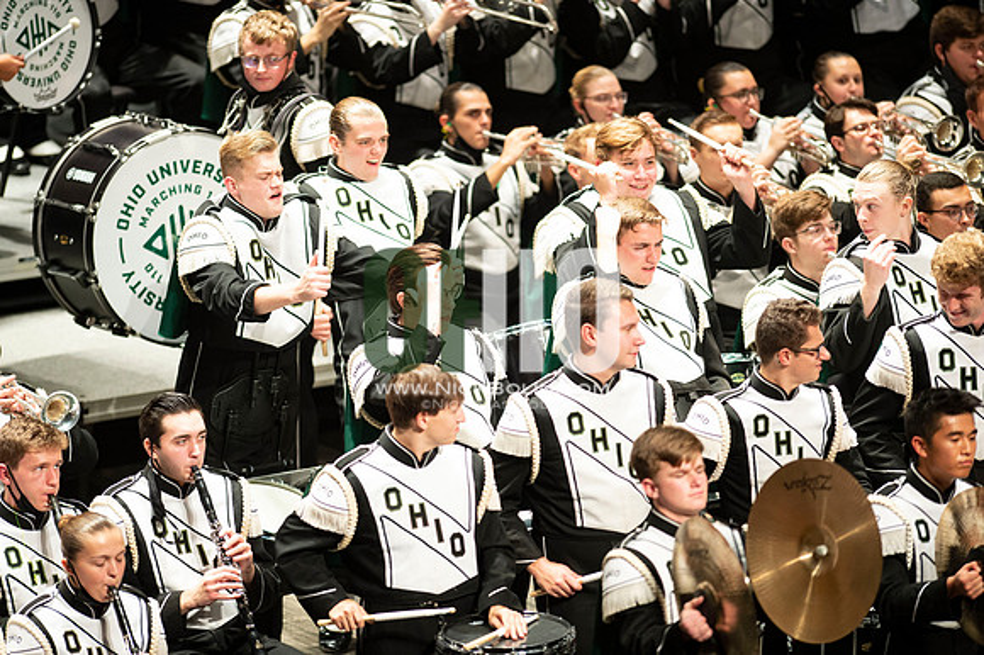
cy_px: 328
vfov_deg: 4.6
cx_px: 492
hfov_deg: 6.9
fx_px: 8195
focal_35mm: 300
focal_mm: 300
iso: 3200
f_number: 2.8
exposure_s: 1/500
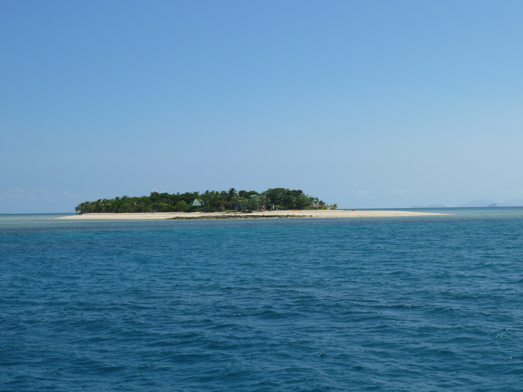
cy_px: 196
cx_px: 262
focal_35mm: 59
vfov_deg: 24.8
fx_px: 891
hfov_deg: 32.7
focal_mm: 9.7
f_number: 5.6
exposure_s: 1/500
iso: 80
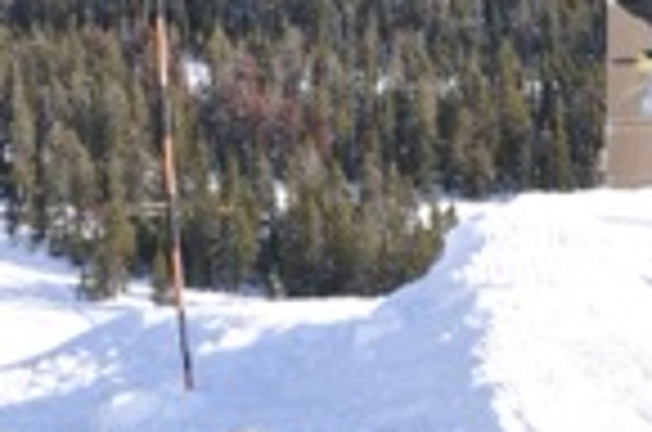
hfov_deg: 12.9
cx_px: 450
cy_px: -88
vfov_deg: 8.5
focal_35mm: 159
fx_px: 2873
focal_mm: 32
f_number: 9
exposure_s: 1/320
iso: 200
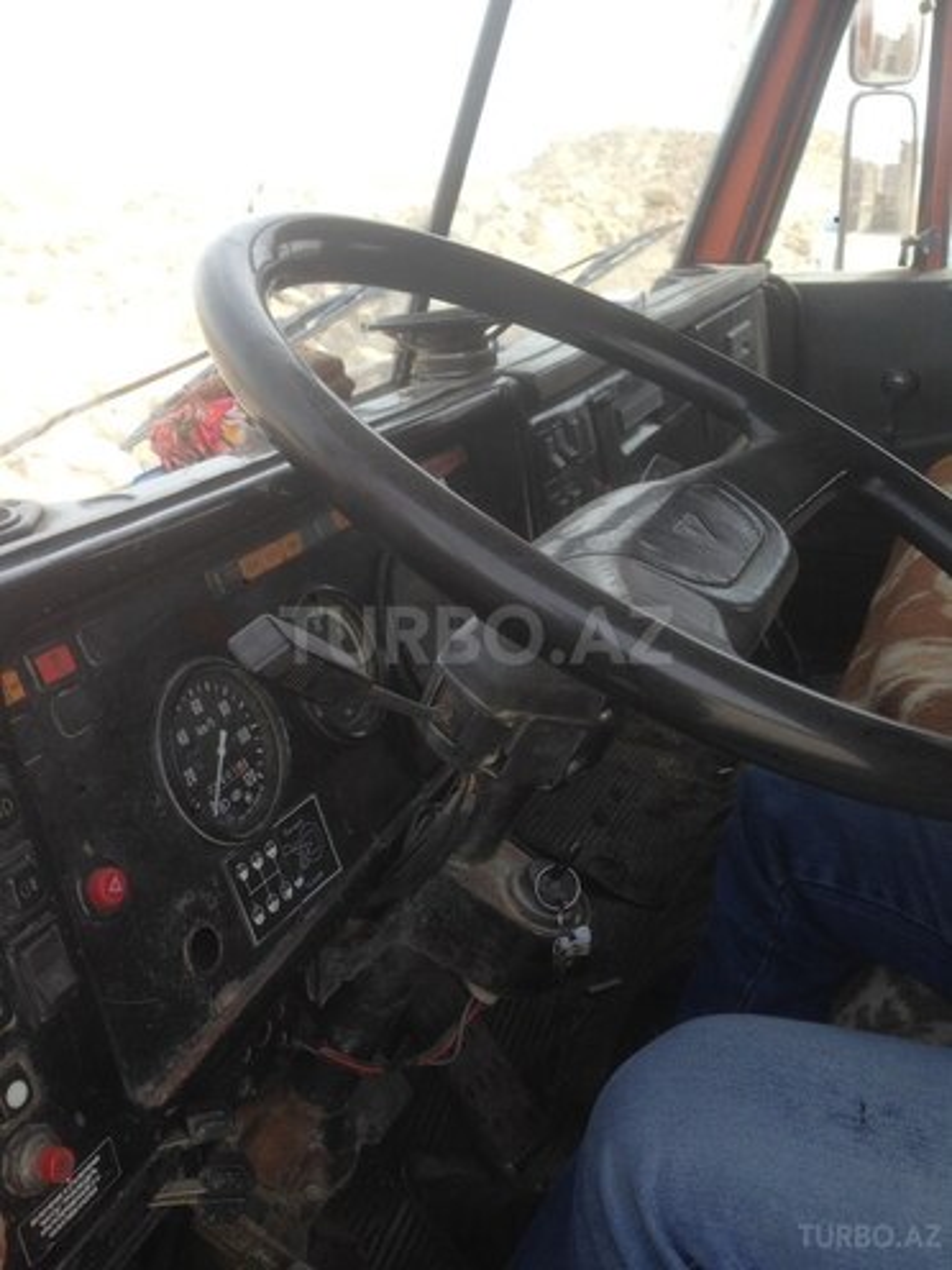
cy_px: 635
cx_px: 476
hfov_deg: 42.9
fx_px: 1210
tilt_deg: -19.5
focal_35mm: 33
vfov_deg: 55.4
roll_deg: -0.4
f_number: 2.4
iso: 50
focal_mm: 4.12
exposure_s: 1/361
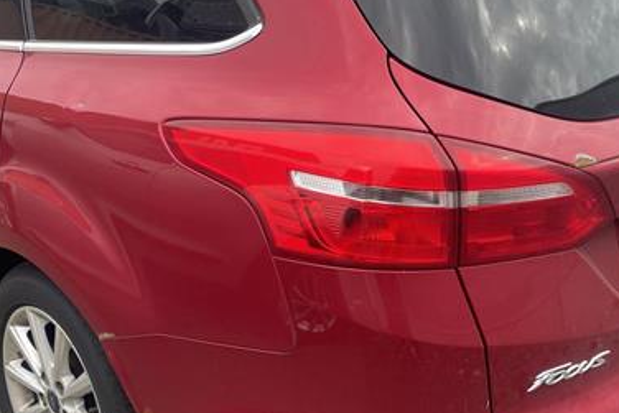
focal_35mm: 46
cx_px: 194
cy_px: 227
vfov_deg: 29.3
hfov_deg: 42.0
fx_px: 791
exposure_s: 1/330
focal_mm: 4.2
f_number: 1.6
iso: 32
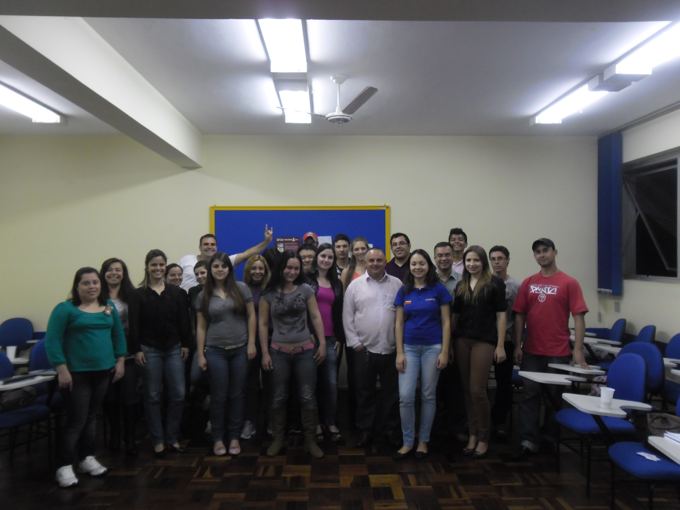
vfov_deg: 51.4
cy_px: 255
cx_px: 340
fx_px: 530
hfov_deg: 65.3
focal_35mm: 27
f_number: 3.5
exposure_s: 1/22
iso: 200
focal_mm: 4.9
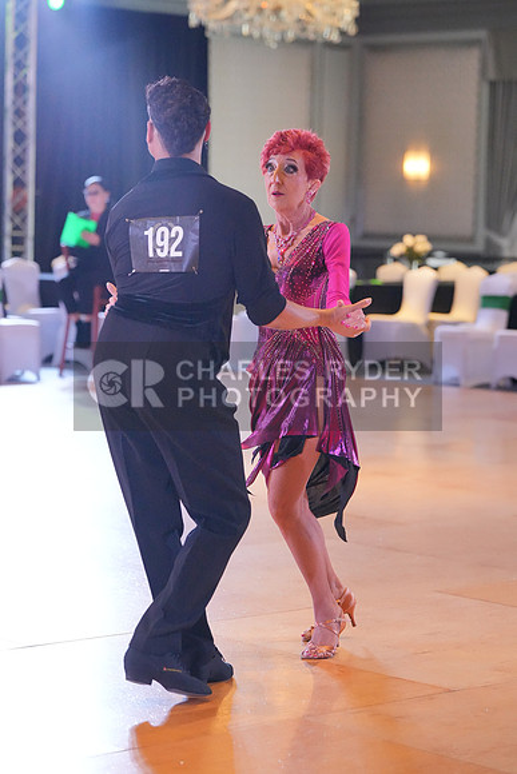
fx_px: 2174
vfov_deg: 20.2
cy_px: 387
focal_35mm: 101
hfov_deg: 13.6
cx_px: 258
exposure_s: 1/500
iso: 8000
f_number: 3.5
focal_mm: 101
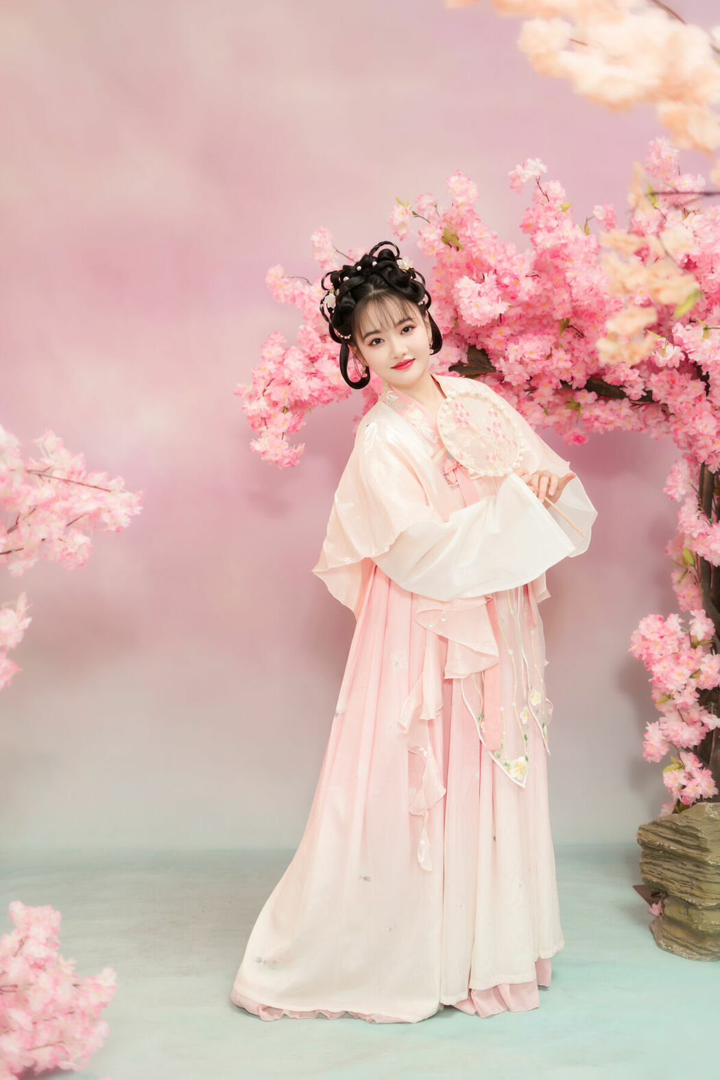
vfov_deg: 39.6
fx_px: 1500
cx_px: 360
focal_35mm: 50
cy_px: 540
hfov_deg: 27.0
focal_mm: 50
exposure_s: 1/100
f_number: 2.2
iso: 100
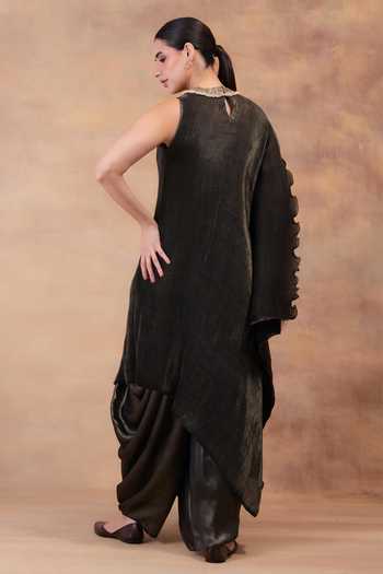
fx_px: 1308
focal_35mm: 82
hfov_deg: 16.7
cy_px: 287
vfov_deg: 24.8
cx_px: 192
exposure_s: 1/125
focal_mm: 82
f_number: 9
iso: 250
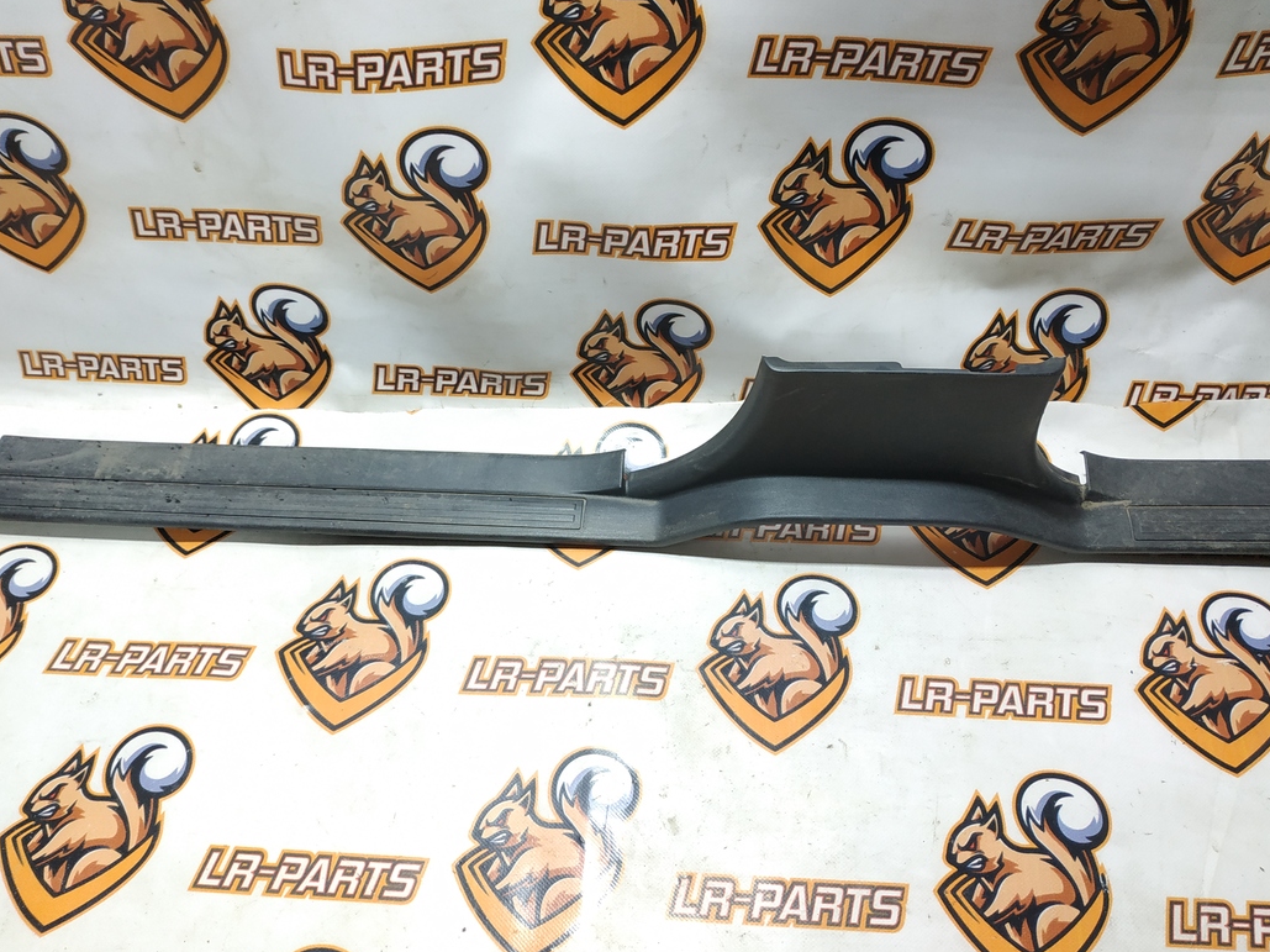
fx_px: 1027
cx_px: 676
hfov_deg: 63.4
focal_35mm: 28
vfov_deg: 49.7
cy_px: 436
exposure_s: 1/50
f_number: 1.9
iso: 125
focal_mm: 3.94
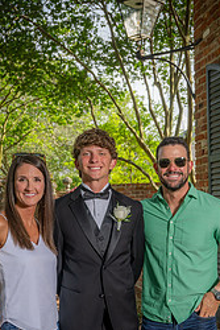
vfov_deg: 30.5
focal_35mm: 63
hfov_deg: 21.6
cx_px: 121
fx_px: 577
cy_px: 296
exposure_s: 1/160
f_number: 5.6
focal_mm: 35
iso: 100
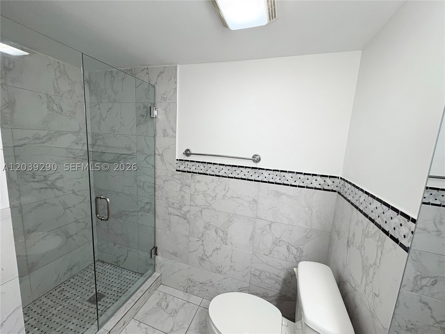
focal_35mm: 14
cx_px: 222
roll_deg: -2.6
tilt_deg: -6.0
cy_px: 167
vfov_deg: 85.7
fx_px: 180
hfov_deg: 102.1
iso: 125
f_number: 2.2
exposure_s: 1/120
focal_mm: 2.22
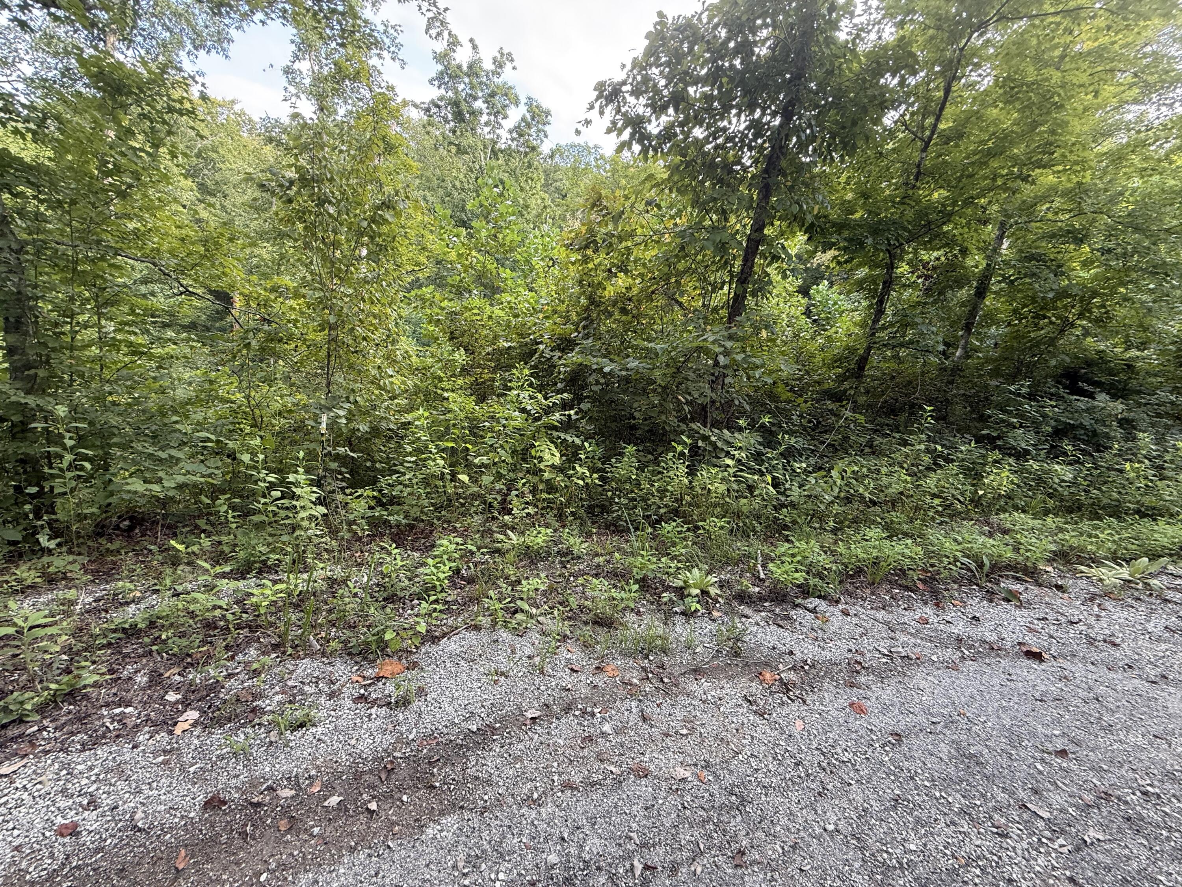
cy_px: 444
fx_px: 478
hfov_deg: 102.1
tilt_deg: -13.0
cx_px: 591
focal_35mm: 14
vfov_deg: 85.7
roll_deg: -9.5
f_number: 2.2
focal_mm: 2.22
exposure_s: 1/99
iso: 80
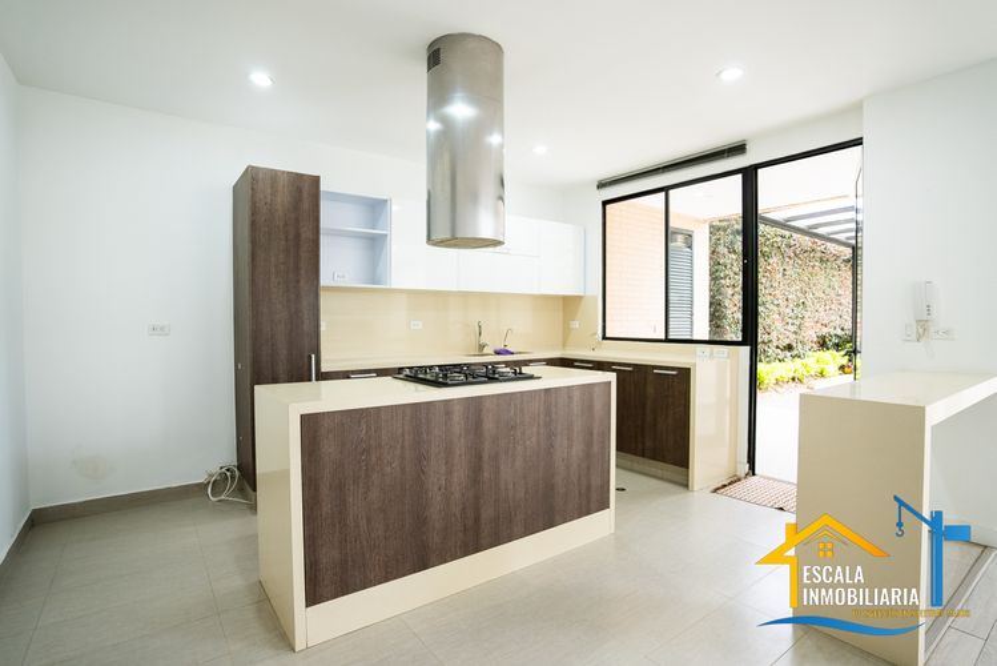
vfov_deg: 69.5
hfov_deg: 92.2
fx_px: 480
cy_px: 333
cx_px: 498
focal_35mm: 17
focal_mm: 17
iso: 640
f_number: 3.2
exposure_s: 1/125
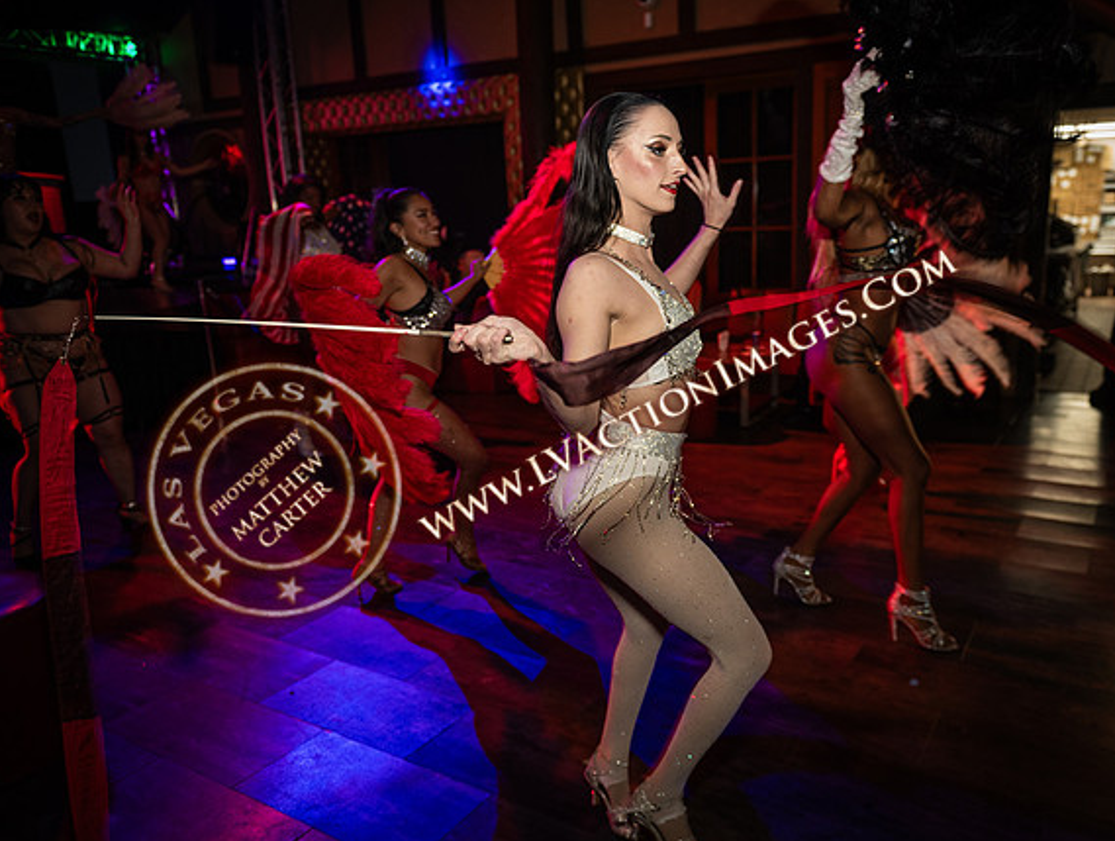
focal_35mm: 27
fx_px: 871
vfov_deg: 51.5
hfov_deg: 64.9
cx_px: 633
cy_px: 425
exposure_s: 1/100
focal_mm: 24
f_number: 2.8
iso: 1250
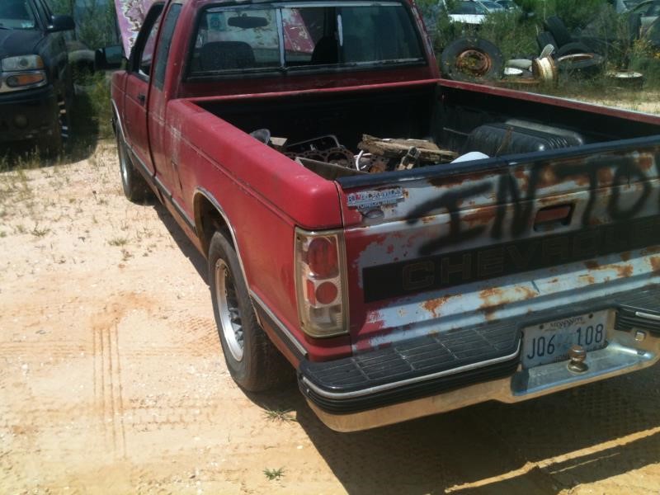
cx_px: 330
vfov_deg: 40.7
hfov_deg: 52.6
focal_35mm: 35
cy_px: 248
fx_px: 667
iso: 64
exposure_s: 1/1829
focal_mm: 3.85
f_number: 2.8
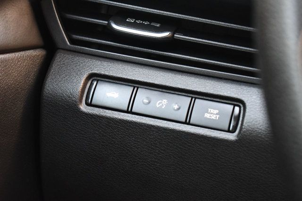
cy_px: 100
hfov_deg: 26.0
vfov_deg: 17.5
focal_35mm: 78
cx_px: 151
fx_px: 654
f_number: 5.6
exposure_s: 1/100
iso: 3200
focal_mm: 52
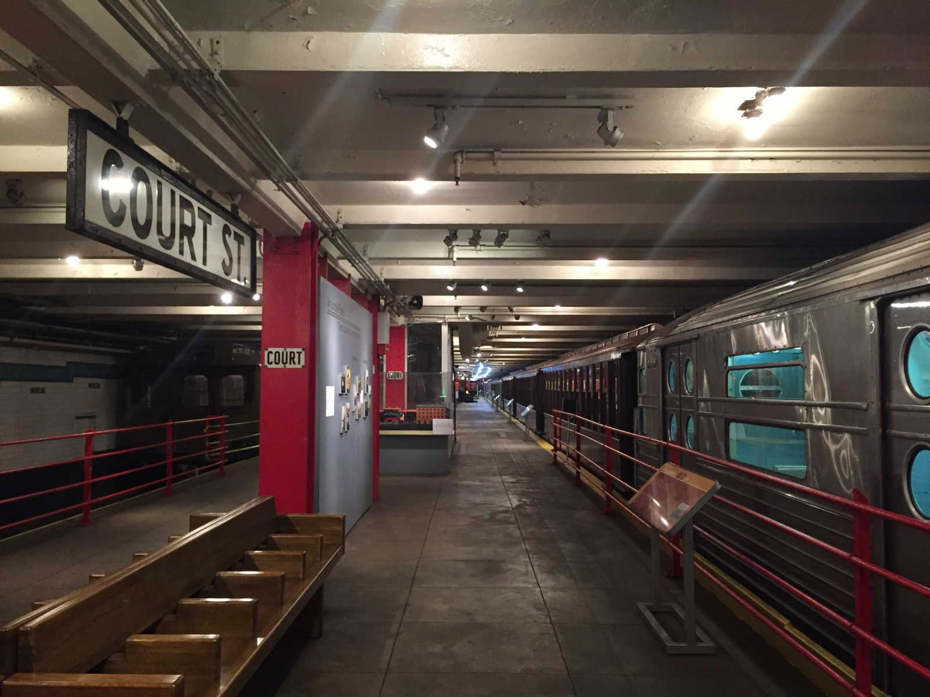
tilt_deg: +3.0
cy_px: 348
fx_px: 779
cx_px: 465
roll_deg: -0.7
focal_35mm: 29
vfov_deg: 48.2
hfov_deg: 61.7
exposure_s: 1/30
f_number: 2.2
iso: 200
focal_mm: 4.15
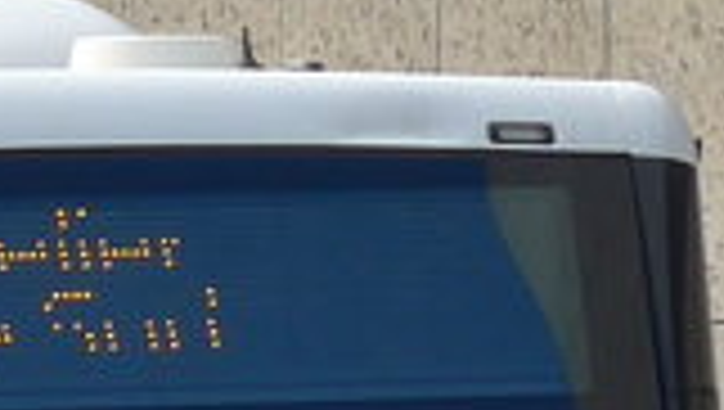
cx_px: -139
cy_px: 680
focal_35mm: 836
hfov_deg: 2.6
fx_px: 16068
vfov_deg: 1.5
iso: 80
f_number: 4.8
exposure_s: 1/250
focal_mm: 20.4
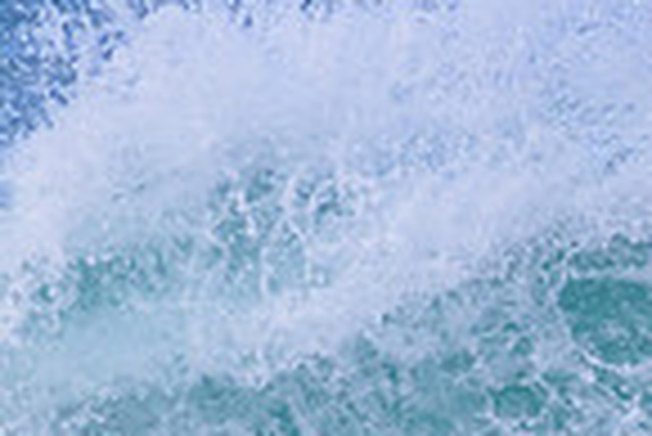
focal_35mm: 3203
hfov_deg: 0.6
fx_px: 58067
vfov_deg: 0.4
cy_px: 501
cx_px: 1196
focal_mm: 800
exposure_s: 1/1600
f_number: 11
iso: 2000
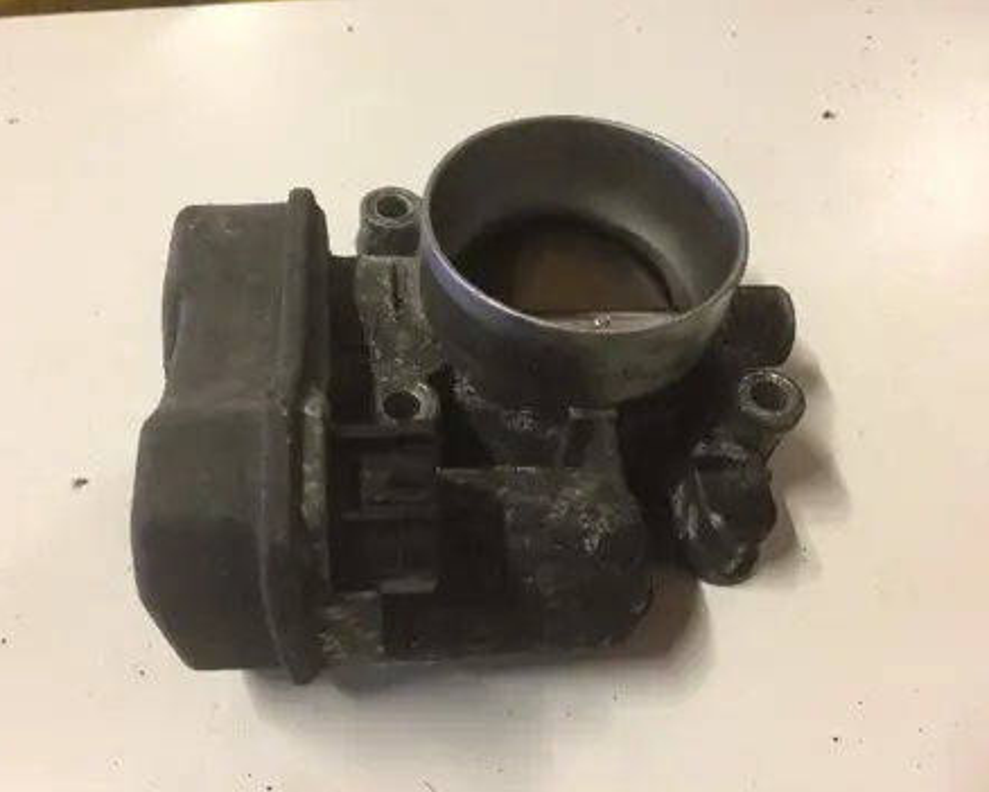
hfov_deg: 57.1
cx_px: 485
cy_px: 404
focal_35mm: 31
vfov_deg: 47.2
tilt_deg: -51.0
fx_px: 908
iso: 250
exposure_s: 1/20
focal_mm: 4.15
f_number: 2.2
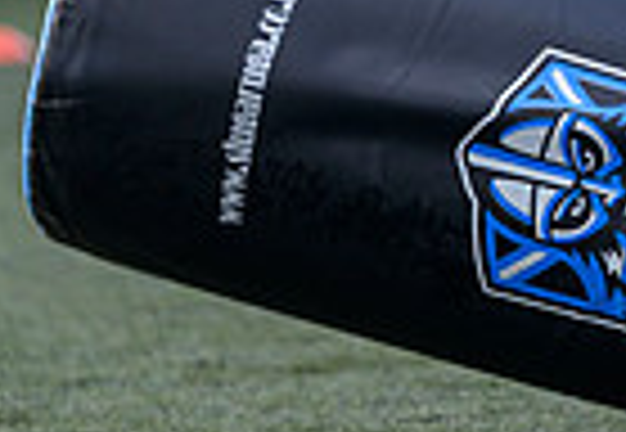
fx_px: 14083
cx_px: 1071
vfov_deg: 1.8
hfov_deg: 2.5
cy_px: -185
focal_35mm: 801
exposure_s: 1/1250
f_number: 3.2
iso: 500
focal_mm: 180
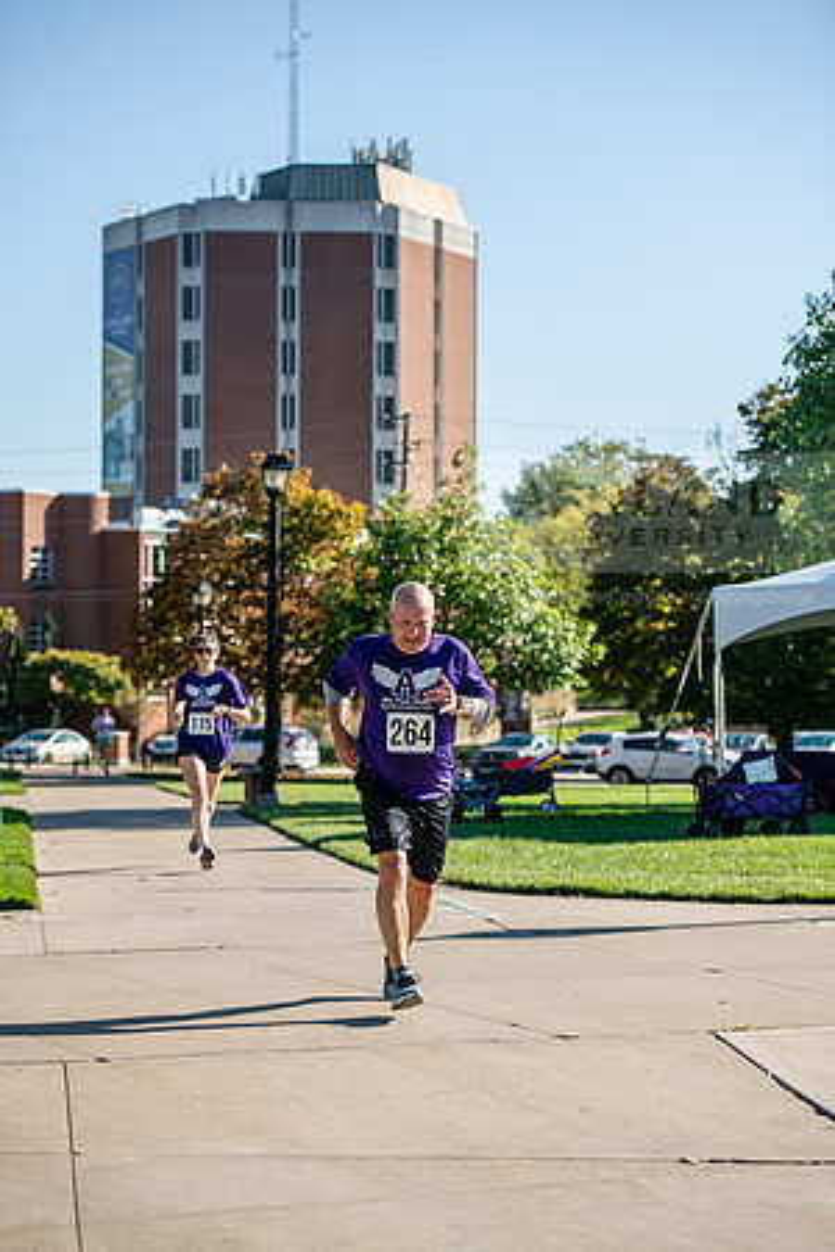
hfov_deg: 17.1
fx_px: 2783
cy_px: 626
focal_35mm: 80
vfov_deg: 25.4
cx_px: 418
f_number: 3.5
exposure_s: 1/1000
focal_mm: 80
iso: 125
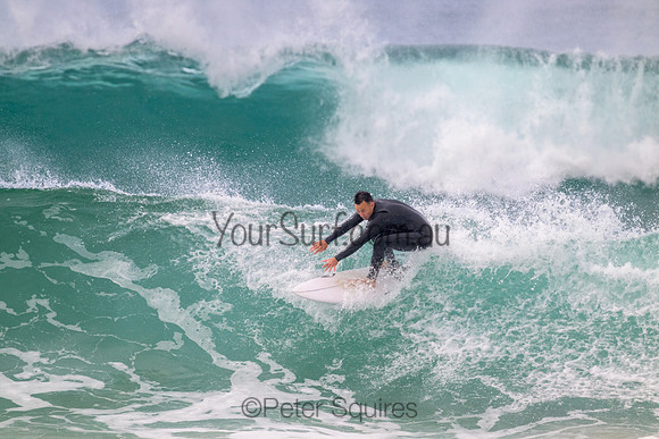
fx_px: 14647
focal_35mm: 800
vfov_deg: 1.7
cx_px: 330
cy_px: 220
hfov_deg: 2.6
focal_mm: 800
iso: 1400
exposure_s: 1/2000
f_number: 11
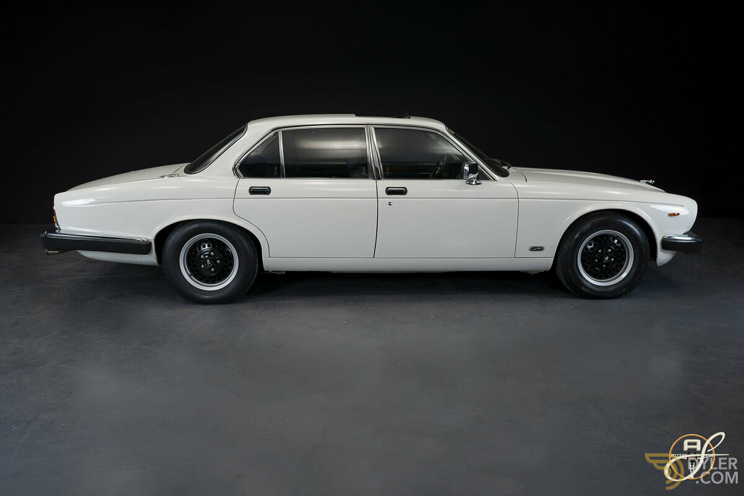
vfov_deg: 41.1
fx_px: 661
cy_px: 248
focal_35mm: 32
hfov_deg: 58.7
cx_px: 372
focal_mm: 32
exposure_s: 1/8
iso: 250
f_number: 7.1
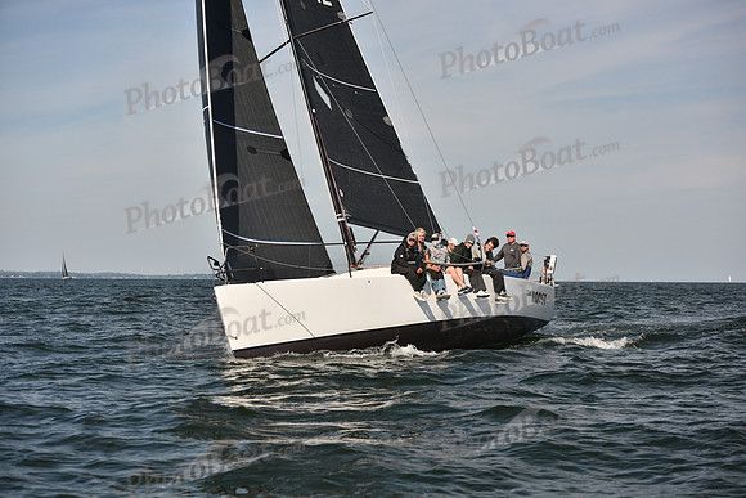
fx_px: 1451
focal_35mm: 70
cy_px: 249
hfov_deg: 28.8
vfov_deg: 19.5
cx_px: 373
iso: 250
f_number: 4.5
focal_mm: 70
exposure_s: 1/1250
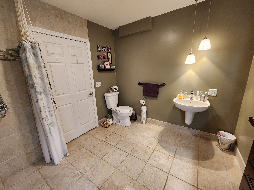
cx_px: 127
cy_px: 95
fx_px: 95
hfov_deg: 106.2
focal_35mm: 13
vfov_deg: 89.9
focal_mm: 2.2
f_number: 2.2
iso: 400
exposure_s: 1/60
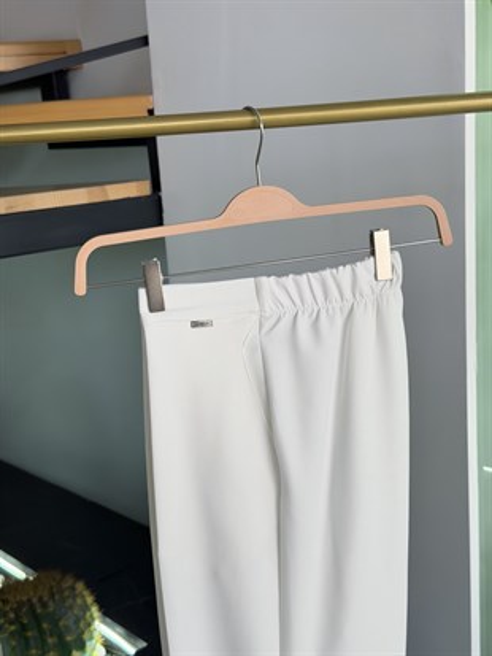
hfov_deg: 30.3
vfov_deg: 39.6
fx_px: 909
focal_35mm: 48
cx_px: 246
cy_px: 328
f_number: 1.78
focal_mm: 6.76
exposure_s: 1/411
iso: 80
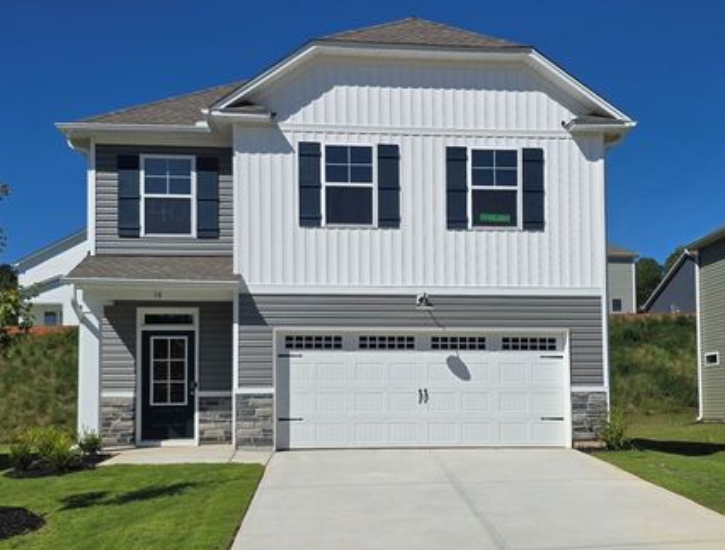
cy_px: 231
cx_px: 317
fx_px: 568
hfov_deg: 64.9
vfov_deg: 51.4
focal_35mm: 27
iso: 12
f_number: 1.7
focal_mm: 6.3
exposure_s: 1/2000
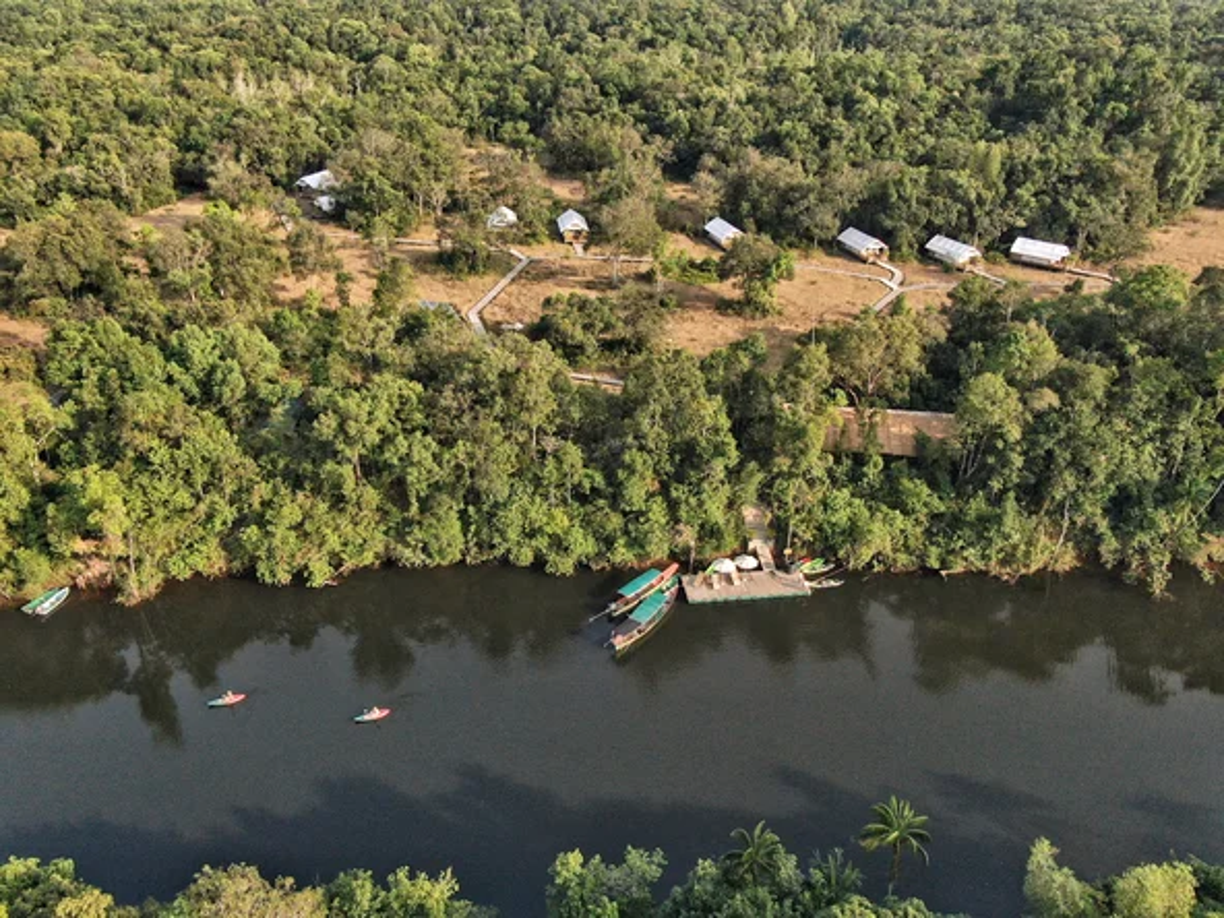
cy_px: 459
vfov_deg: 48.2
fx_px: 1025
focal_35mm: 29
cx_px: 612
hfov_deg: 61.7
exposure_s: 1/1250
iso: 100
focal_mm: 5
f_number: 3
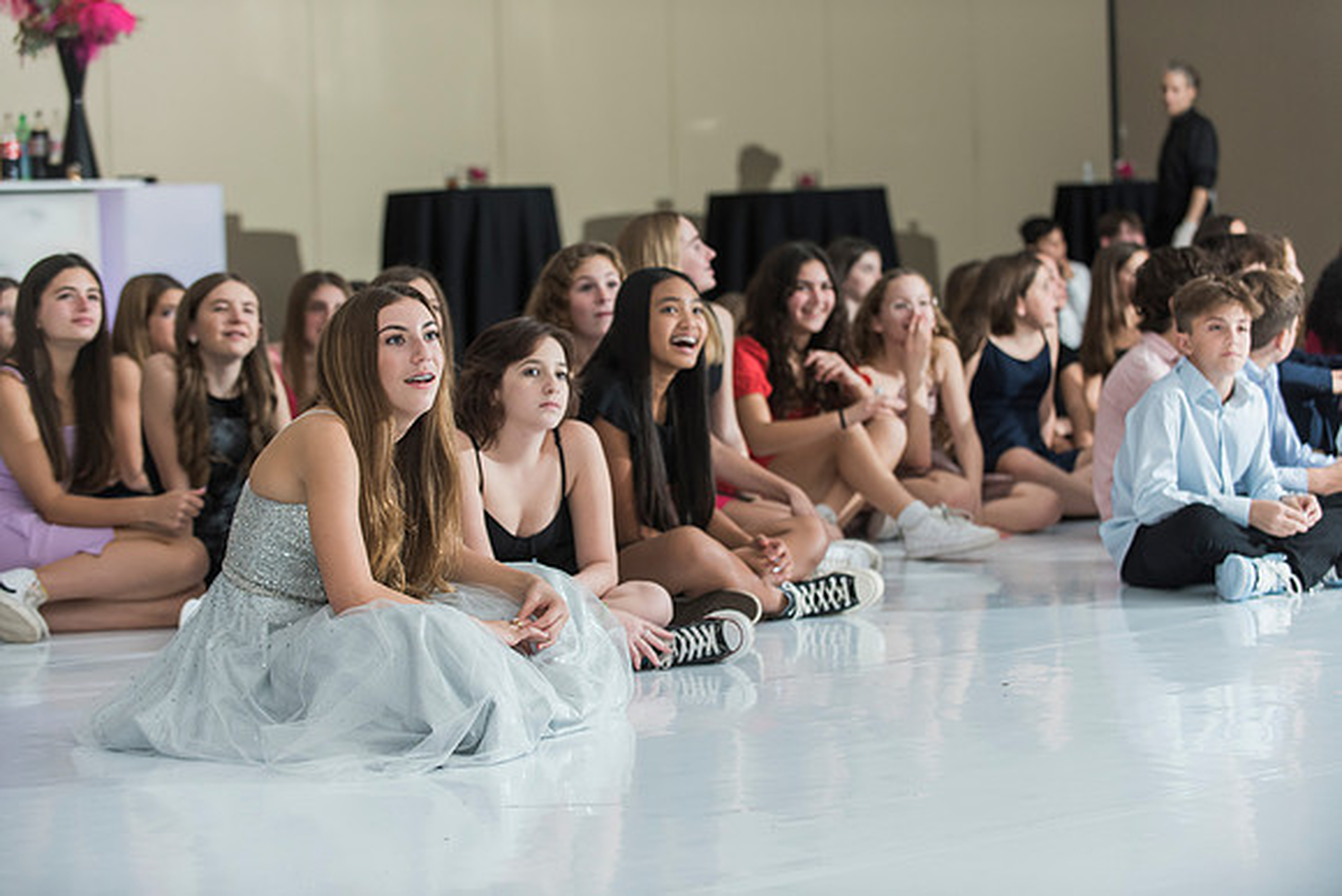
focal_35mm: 86
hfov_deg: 23.6
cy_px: 448
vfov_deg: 15.9
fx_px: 3206
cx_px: 671
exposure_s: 1/200
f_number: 3.5
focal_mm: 86
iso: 1000
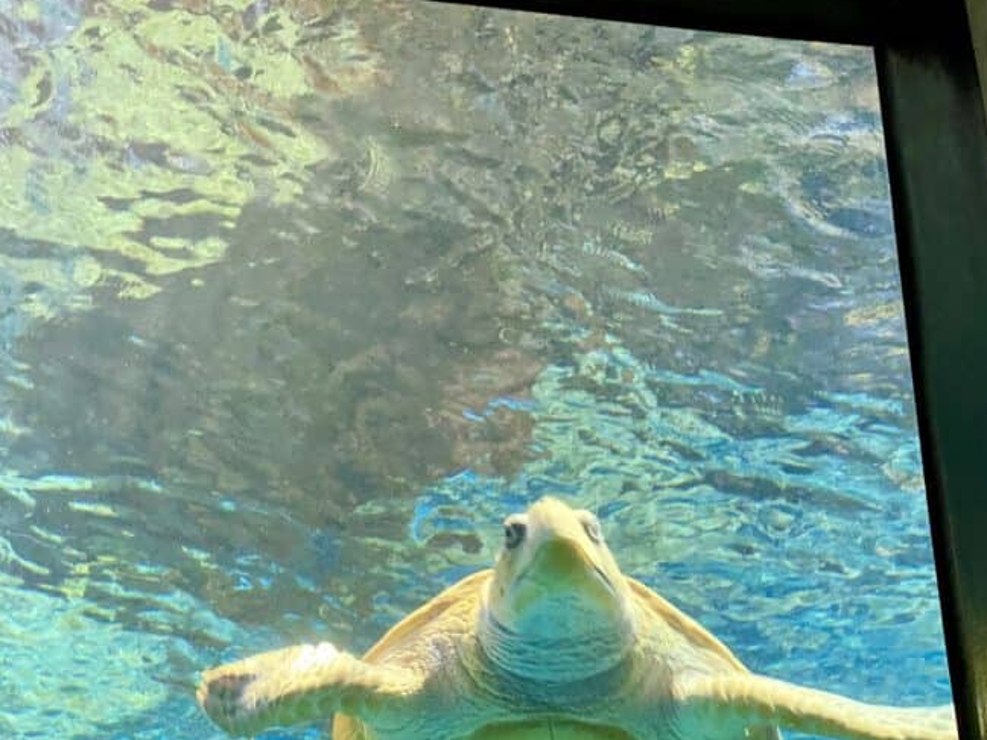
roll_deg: -0.9
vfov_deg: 17.8
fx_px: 2338
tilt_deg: +34.1
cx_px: 462
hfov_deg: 23.8
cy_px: 609
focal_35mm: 82
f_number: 2
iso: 800
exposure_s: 1/30
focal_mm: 6
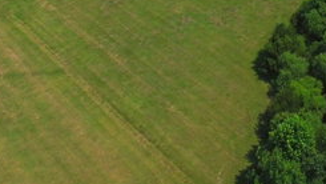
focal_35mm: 57
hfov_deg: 34.9
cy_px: 23
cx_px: 279
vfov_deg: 20.7
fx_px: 493
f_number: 2.8
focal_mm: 3.61
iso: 100
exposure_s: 1/3289
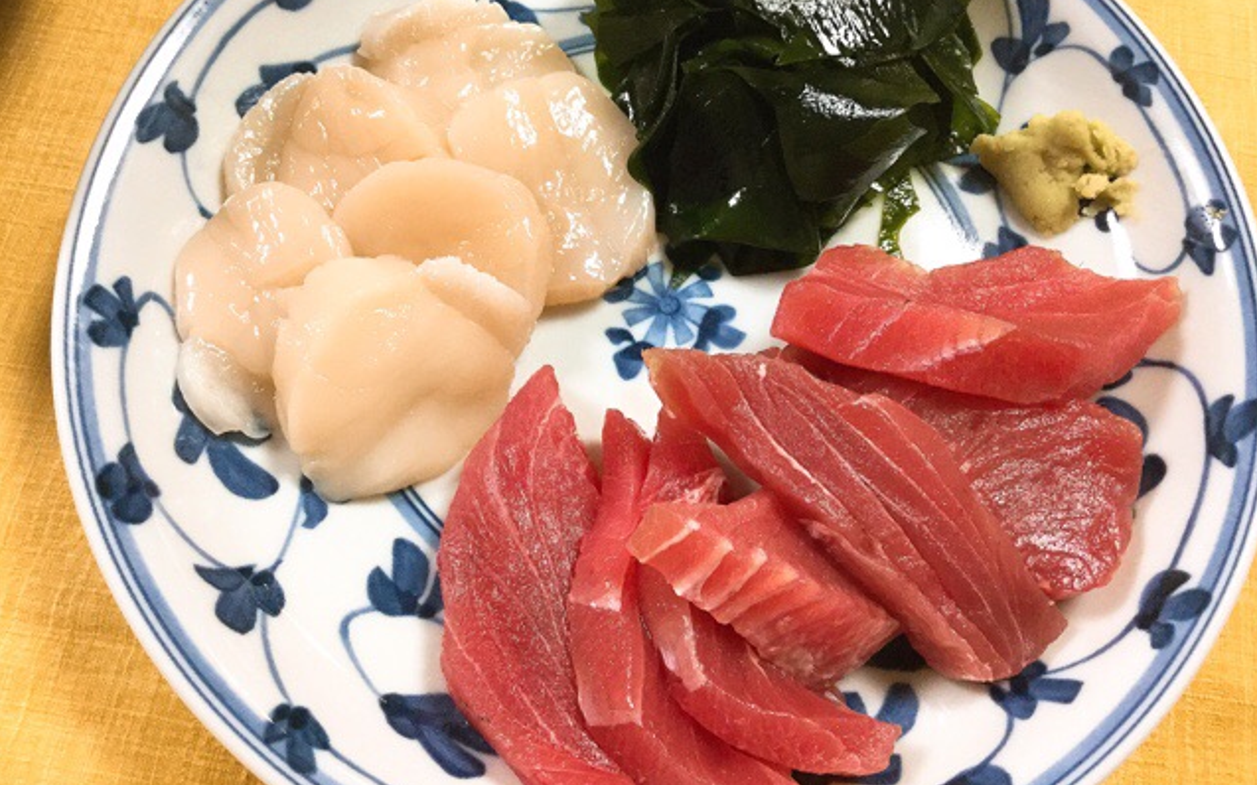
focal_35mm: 33
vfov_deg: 38.2
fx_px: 1130
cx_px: 629
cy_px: 323
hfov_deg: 58.1
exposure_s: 1/30
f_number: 2.4
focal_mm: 3.3
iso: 125
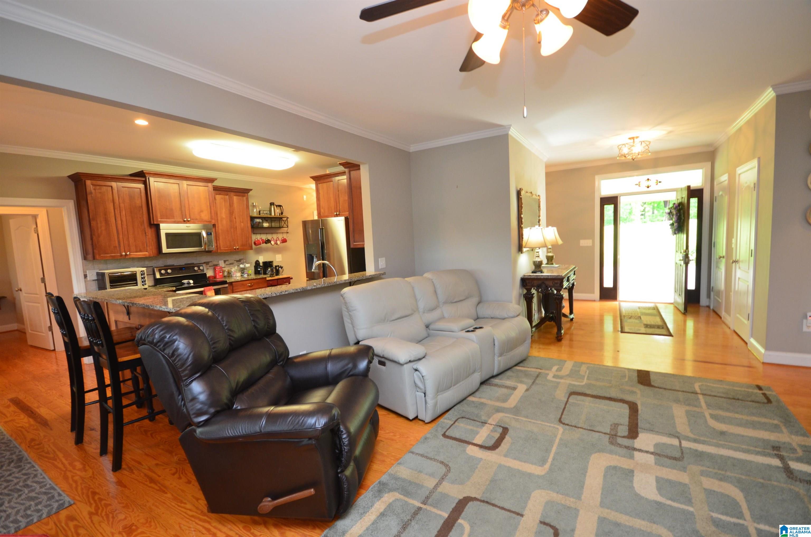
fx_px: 337
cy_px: 268
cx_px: 406
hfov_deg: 100.5
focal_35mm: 15
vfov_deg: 77.1
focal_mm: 10
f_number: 6.3
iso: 800
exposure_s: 1/15
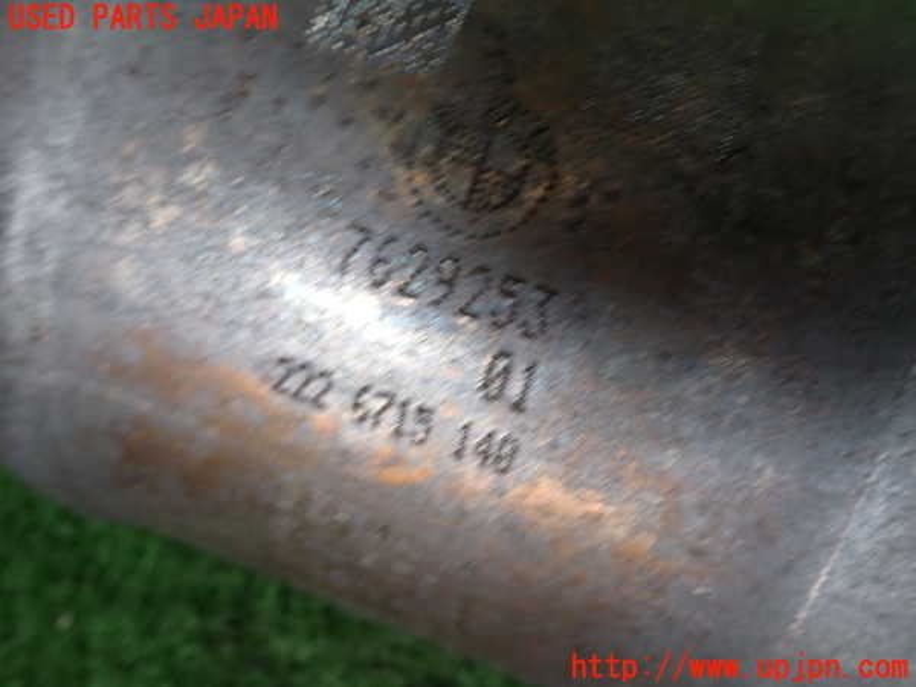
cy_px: 344
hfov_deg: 60.0
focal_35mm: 30
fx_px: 794
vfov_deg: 46.8
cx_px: 458
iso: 200
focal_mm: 5.4
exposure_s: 1/30
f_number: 2.3
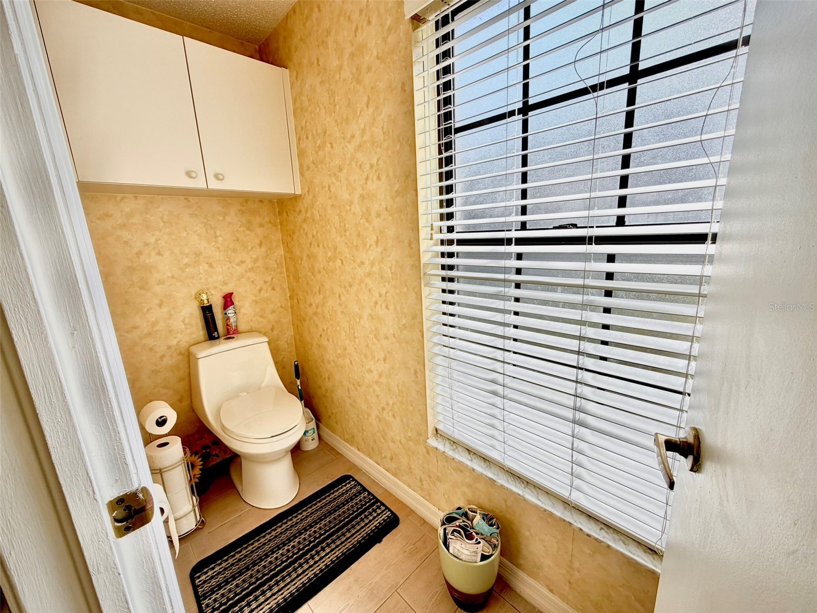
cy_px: 306
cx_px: 408
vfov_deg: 85.7
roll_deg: +2.7
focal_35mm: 14
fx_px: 330
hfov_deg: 102.1
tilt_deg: -13.7
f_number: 2.2
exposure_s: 1/312
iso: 50
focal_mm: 2.22
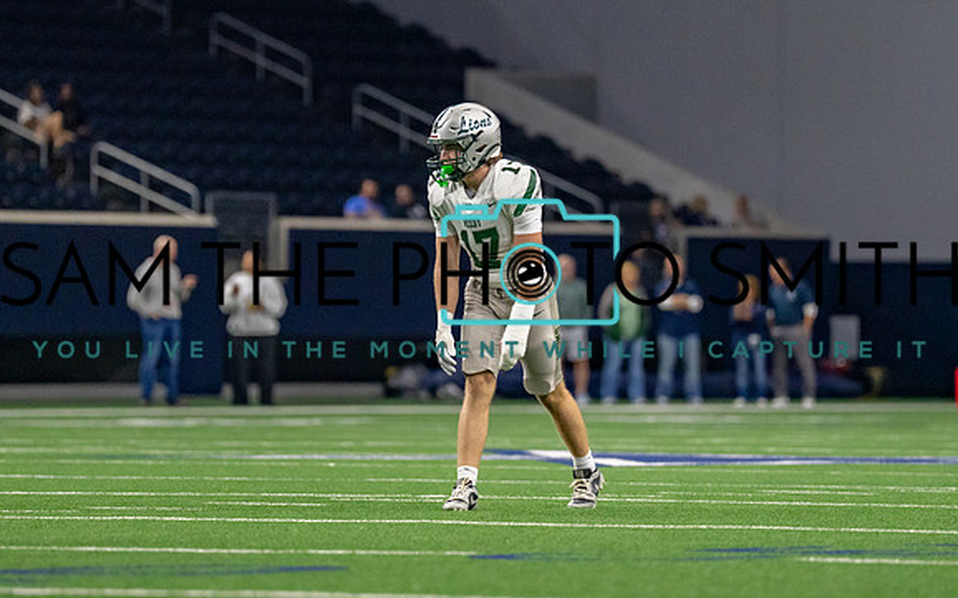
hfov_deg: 5.9
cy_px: 246
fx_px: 9345
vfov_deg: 3.7
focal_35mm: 358
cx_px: 473
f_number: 2.8
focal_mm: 200
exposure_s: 1/1250
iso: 3200
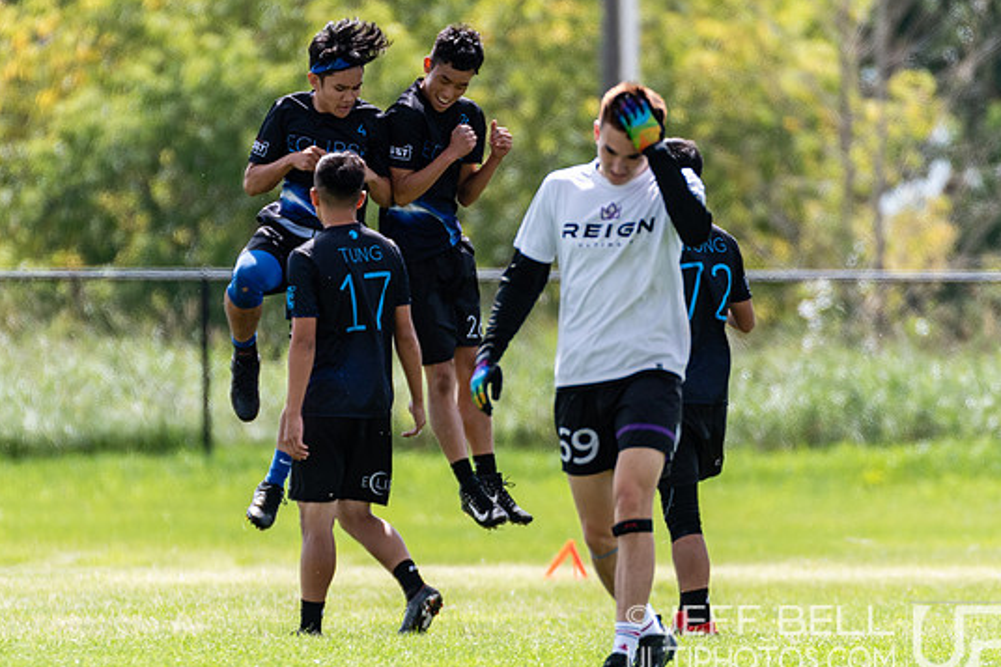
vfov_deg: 1.5
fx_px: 25905
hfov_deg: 2.2
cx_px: 388
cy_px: 342
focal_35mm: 932
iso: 320
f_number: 4
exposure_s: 1/1250
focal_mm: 400
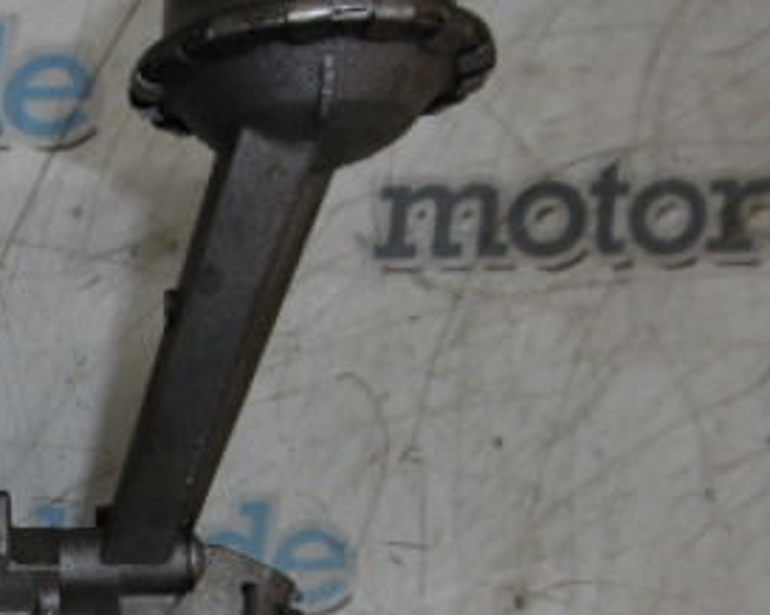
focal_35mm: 55
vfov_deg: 26.7
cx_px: -17
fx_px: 1253
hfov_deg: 31.4
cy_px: 542
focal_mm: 4.3
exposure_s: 1/60
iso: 100
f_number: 3.1
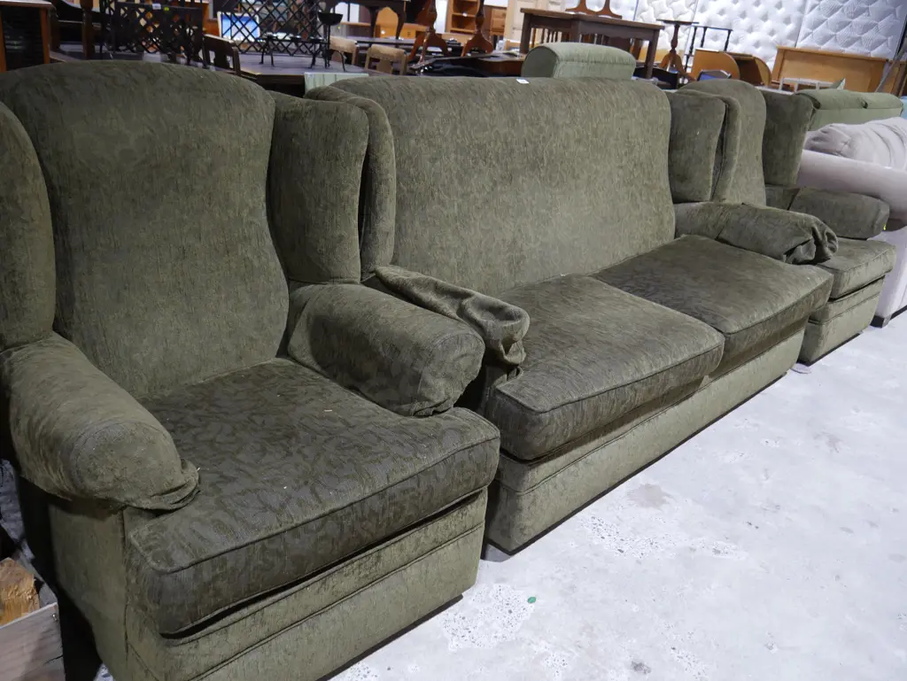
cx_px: 454
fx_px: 786
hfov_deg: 59.9
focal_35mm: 30
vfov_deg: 46.8
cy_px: 340
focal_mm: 15
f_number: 3.6
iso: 500
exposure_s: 1/60
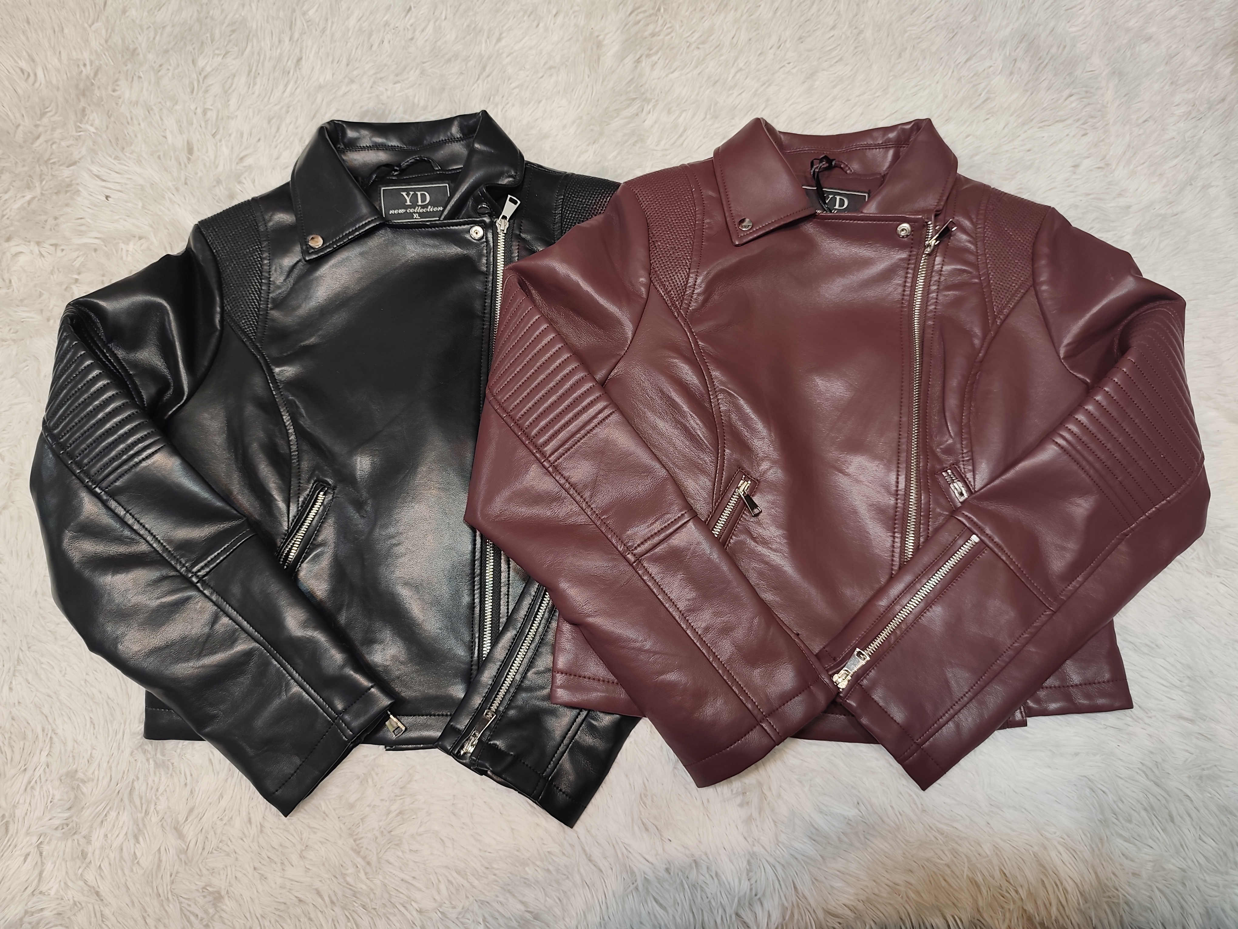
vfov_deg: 58.9
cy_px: 464
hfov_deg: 73.9
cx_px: 619
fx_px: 823
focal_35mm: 23
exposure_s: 1/50
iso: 160
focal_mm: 6.19
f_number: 1.65
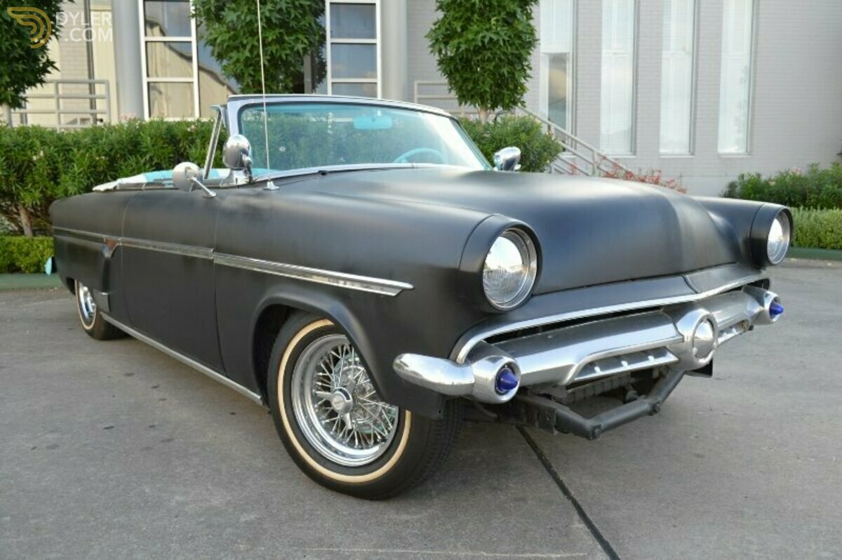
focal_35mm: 30
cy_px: 280
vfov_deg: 43.5
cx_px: 421
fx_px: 701
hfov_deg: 62.0
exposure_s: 1/125
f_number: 5.6
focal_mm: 20
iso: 220
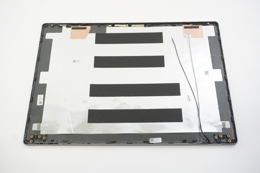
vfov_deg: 35.4
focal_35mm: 38
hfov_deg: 51.3
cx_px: 130
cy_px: 86
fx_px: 271
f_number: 5.6
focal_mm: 25
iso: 6400
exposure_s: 1/320
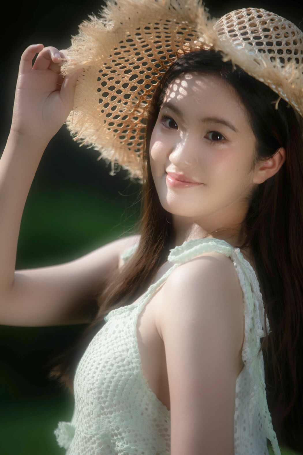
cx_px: 152
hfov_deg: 7.3
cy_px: 228
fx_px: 2386
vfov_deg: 10.9
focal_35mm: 189
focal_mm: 190
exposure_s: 1/1250
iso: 100
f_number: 2.8
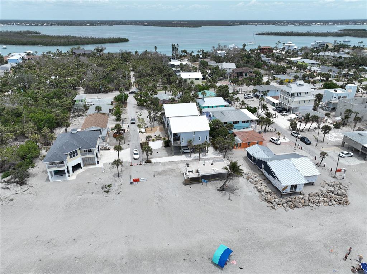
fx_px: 254
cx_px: 184
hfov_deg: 71.6
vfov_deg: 56.7
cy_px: 137
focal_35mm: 24
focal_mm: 12.29
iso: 100
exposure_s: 1/2000
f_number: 2.8
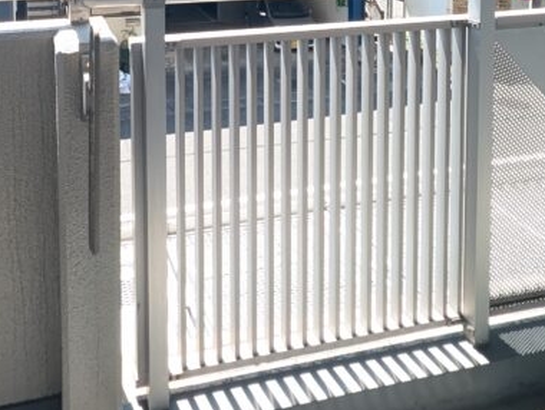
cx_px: 176
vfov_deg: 33.2
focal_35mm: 35
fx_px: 552
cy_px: -84
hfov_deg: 51.5
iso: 48
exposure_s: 1/179
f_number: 2.2
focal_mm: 1.95
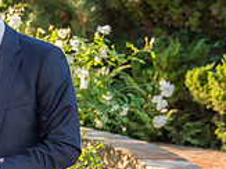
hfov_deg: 9.8
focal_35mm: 195
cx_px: -137
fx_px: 1272
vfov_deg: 7.6
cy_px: 124
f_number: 5.6
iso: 200
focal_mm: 57
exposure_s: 1/200
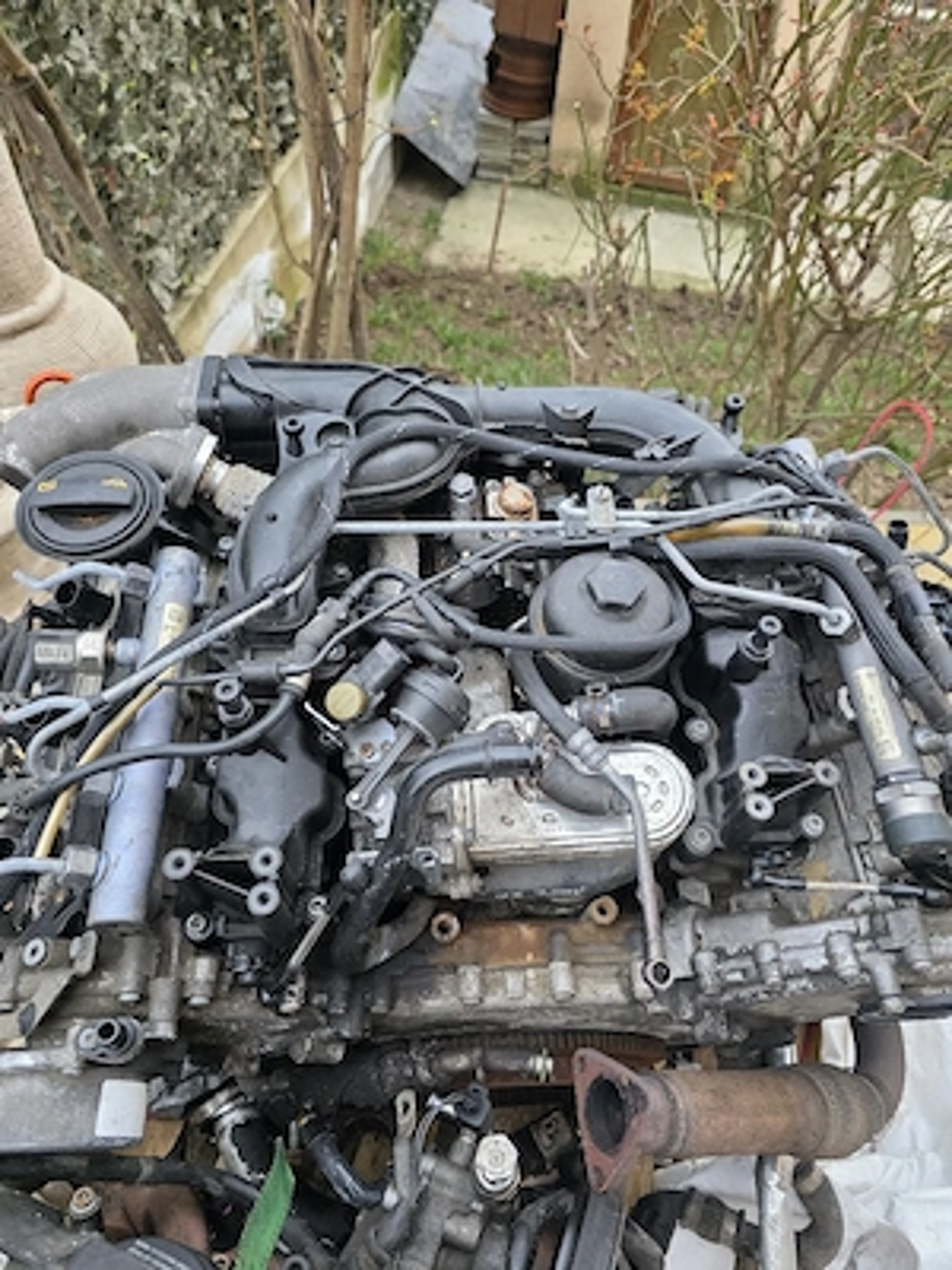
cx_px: 476
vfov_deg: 73.9
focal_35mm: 23
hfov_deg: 58.9
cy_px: 635
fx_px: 843
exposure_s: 1/182
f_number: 1.7
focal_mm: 6.3
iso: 200
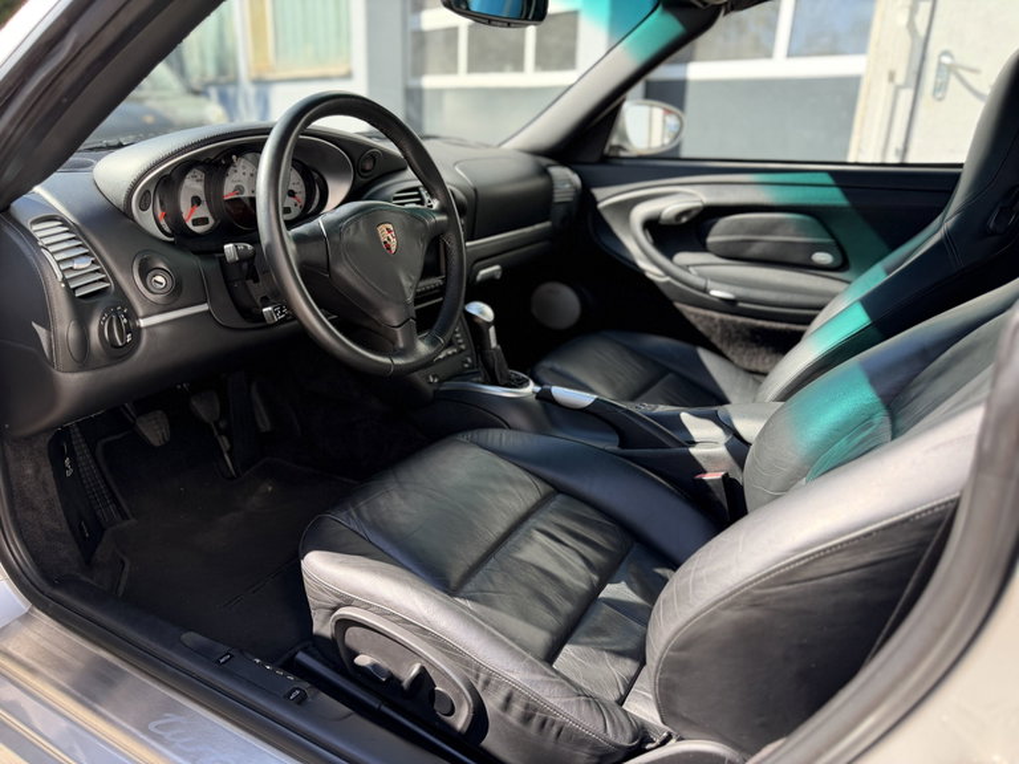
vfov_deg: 56.8
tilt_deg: -18.8
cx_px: 510
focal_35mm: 24
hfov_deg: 71.6
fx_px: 706
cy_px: 382
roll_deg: -2.0
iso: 100
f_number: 1.78
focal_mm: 6.76
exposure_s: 1/478
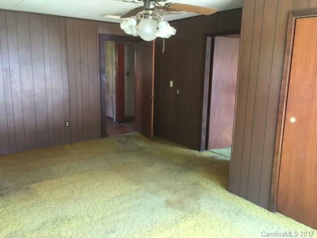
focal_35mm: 29
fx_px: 266
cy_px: 119
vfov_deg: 48.2
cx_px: 158
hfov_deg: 61.7
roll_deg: -1.0
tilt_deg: -10.7
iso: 100
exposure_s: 1/30
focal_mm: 4.15
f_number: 2.2
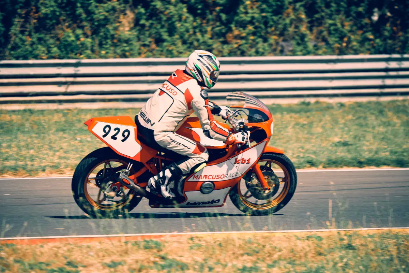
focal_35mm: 300
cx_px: 204
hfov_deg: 6.9
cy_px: 136
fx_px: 3408
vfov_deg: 4.6
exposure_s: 1/1000
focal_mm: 200
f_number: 5.6
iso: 200
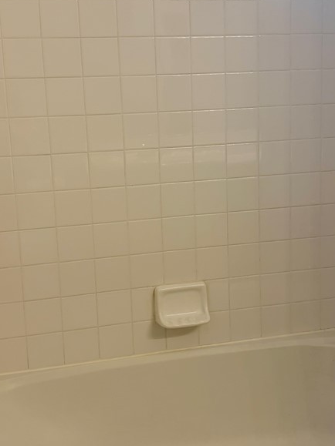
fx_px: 594
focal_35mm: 46
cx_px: 161
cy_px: 201
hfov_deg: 31.5
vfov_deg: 41.2
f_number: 1.6
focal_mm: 5.96
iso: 125
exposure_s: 1/60
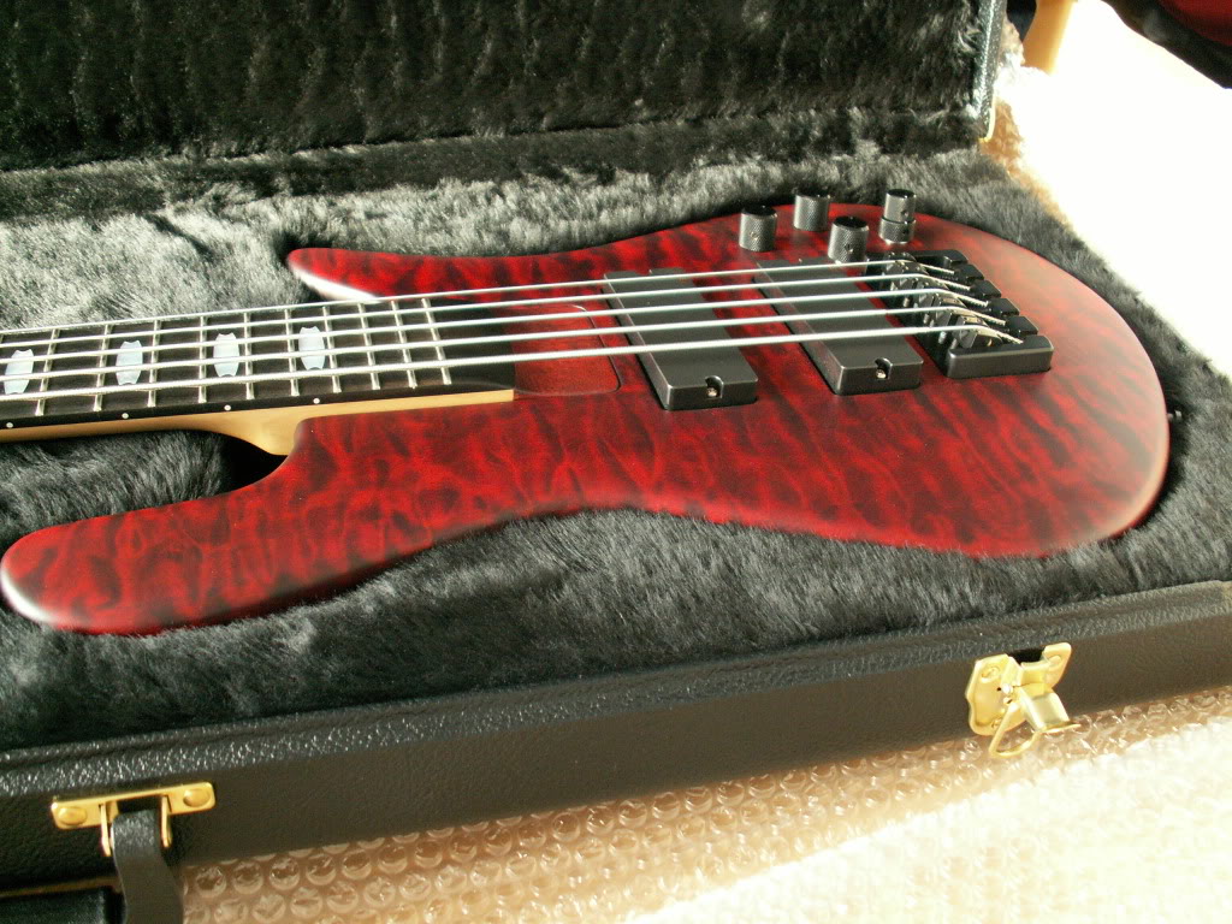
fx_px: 1246
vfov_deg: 40.7
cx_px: 616
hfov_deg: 52.6
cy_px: 462
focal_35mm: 35
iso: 160
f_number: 2.8
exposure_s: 1/15
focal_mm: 5.9
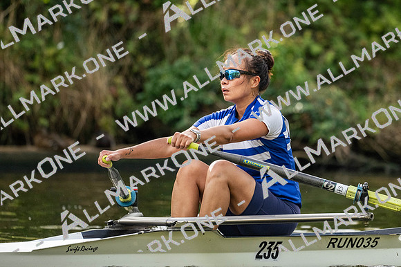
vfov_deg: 2.3
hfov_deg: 3.4
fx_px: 6681
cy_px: 134
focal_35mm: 600
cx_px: 200
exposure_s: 1/2500
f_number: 4.5
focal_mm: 400
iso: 1400
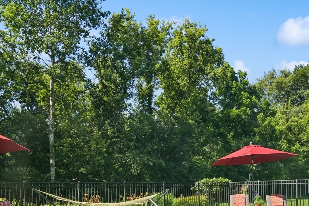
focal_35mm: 35
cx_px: 160
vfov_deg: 35.2
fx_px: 300
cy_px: 193
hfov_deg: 54.4
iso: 200
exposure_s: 1/200
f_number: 8
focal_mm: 12
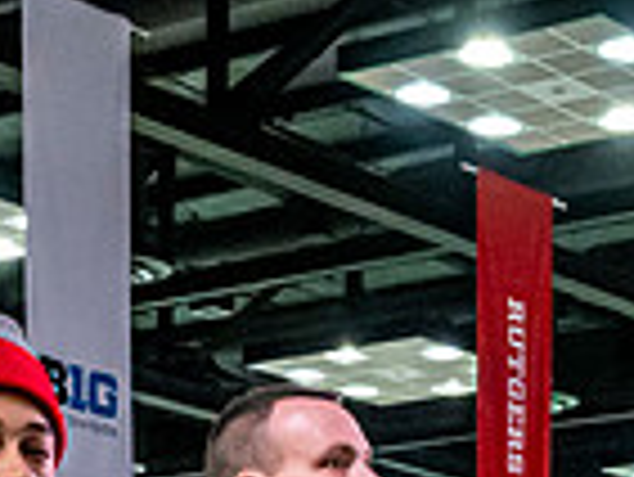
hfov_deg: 12.6
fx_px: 2860
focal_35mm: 156
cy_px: 961
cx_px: 544
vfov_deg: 9.0
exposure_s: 1/250
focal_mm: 19
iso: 4000
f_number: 2.8
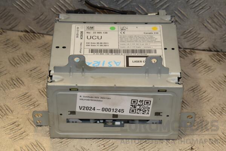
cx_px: 113
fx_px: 621
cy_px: 76
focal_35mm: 99
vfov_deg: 13.8
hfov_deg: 20.6
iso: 800
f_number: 9
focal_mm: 66
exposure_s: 1/200
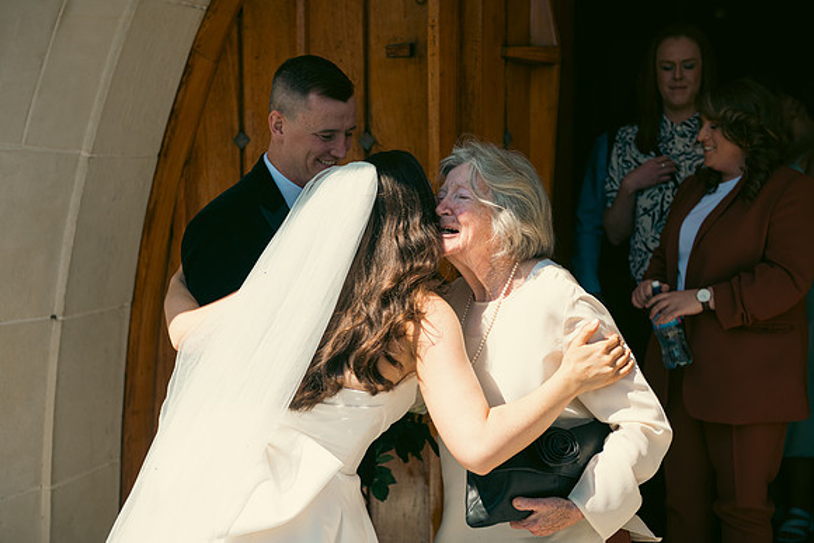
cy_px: 272
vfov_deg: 24.2
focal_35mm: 56
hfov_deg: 35.6
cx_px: 407
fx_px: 1266
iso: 100
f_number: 3.5
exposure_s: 1/800
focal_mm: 56
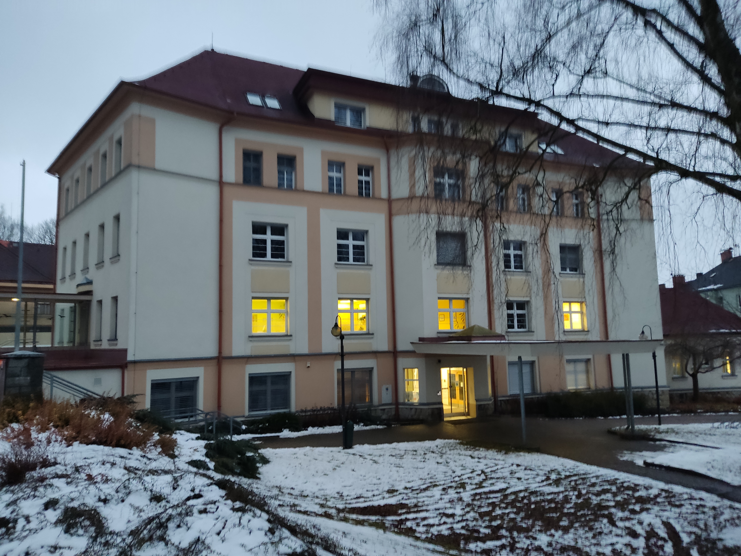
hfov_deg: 69.4
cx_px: 370
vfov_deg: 54.9
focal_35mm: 25
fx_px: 535
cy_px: 278
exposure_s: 1/33
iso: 618
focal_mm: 4.71
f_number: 1.79
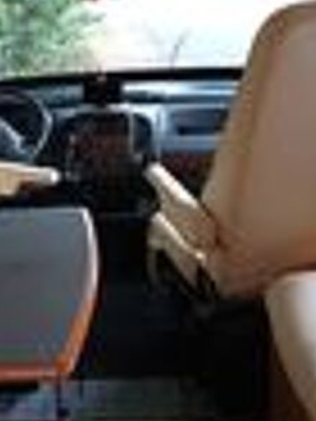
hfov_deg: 25.8
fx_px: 681
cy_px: 99
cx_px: 84
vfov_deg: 33.6
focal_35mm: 56
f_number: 1.8
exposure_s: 1/50
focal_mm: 3.98
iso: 50
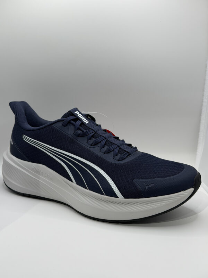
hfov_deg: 30.3
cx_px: 104
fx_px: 385
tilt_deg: -14.1
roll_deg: -1.6
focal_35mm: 48
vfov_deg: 39.7
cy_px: 139
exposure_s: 1/209
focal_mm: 6.76
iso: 50
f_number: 1.78
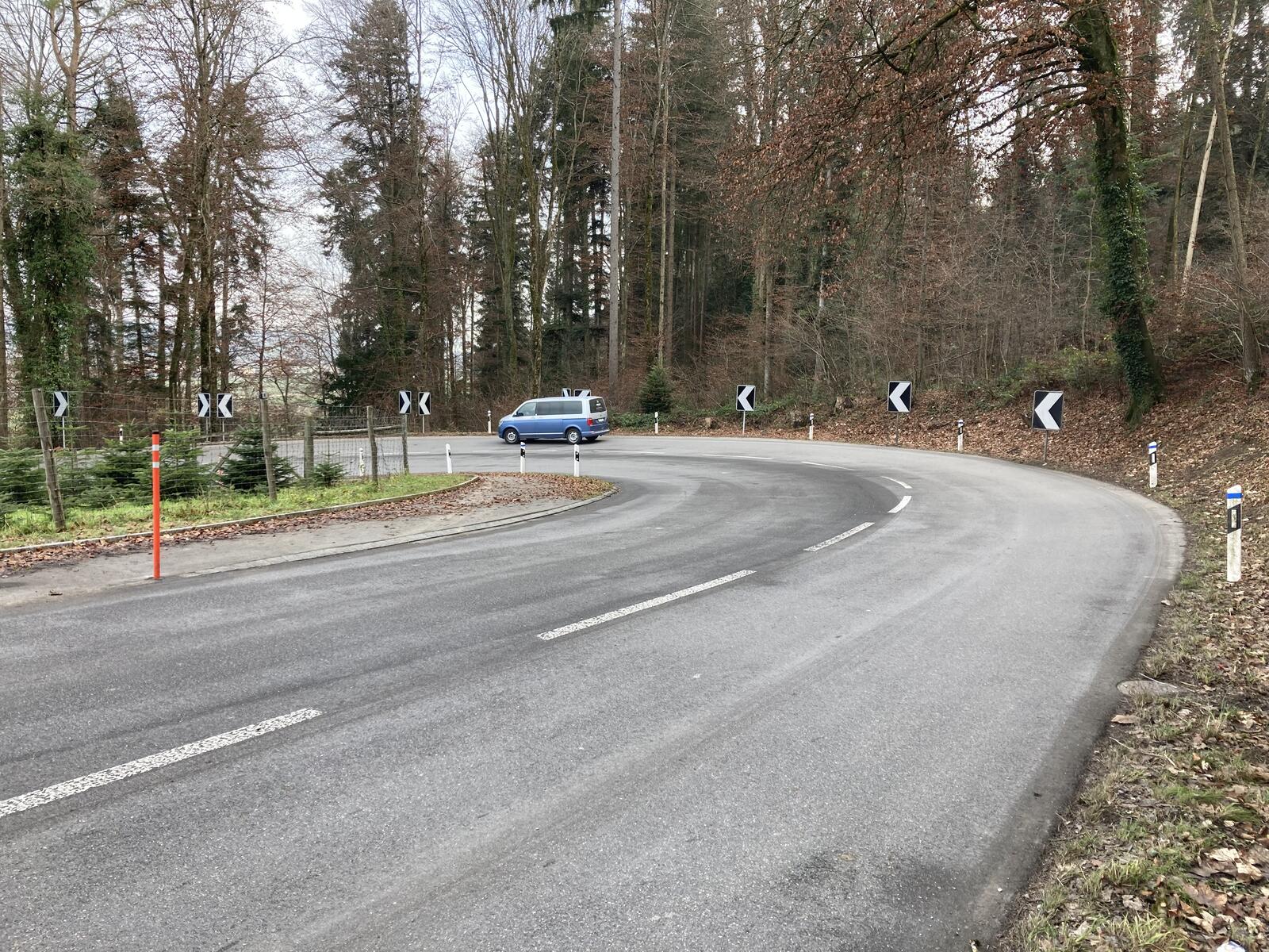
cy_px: 476
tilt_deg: -4.9
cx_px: 634
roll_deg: -1.6
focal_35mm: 28
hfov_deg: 63.4
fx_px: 1026
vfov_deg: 49.7
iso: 25
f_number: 1.8
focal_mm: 3.99
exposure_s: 1/121
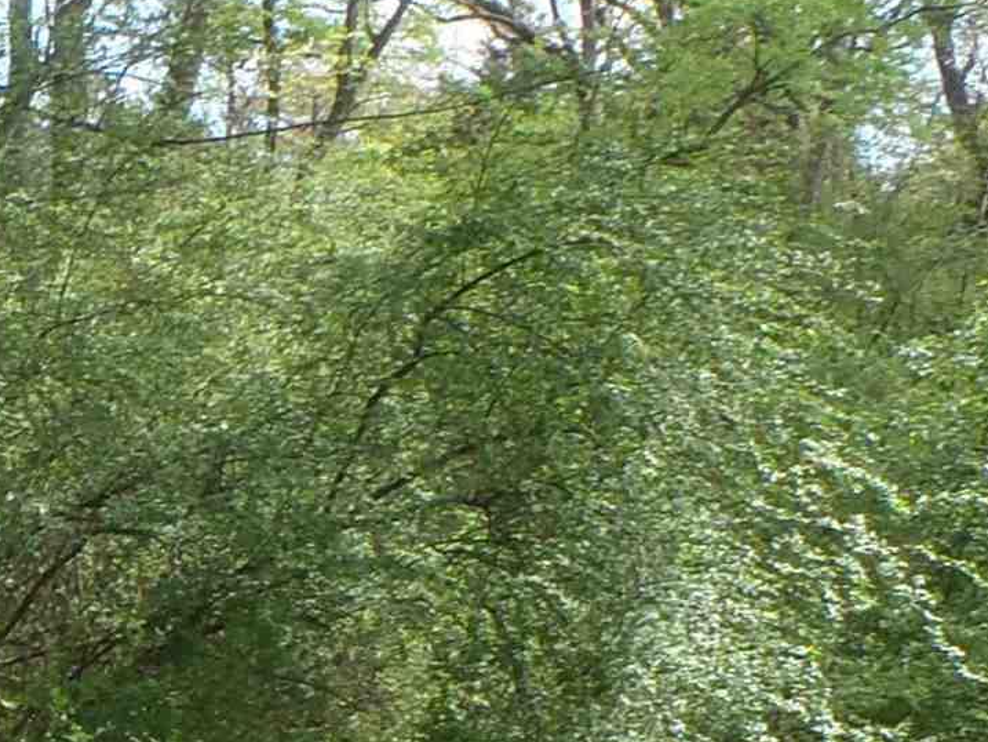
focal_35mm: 120
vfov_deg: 12.2
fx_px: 3426
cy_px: 732
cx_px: -347
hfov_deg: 15.5
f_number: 3.9
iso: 80
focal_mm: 5
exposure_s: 1/125
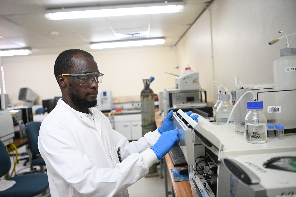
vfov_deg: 41.1
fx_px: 263
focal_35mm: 32
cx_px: 148
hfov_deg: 58.7
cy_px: 98
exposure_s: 1/60
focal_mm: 32
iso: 400
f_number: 2.8
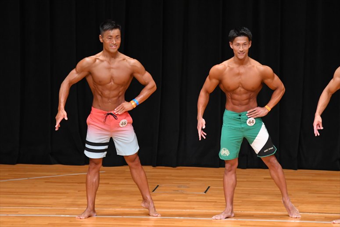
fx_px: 2690
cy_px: 114
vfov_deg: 4.8
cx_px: 170
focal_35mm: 285
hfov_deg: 7.2
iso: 4000
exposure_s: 1/400
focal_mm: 190
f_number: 5.6
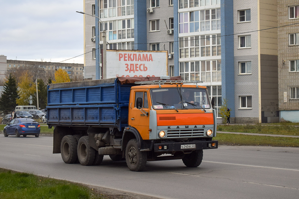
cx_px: 150
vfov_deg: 20.2
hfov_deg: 29.9
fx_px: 561
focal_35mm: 68
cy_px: 100
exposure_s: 1/640
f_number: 6.3
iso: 400
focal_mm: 45
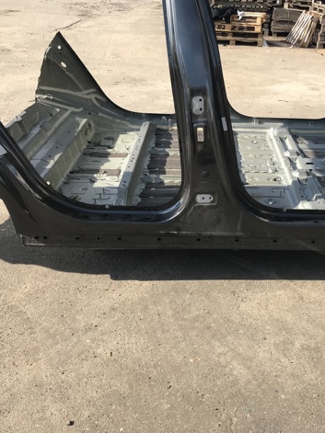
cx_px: 226
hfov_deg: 37.1
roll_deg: -5.1
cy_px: 216
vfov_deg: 49.0
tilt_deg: -25.7
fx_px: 476
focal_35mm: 38
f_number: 1.8
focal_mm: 3.99
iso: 20
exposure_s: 1/921
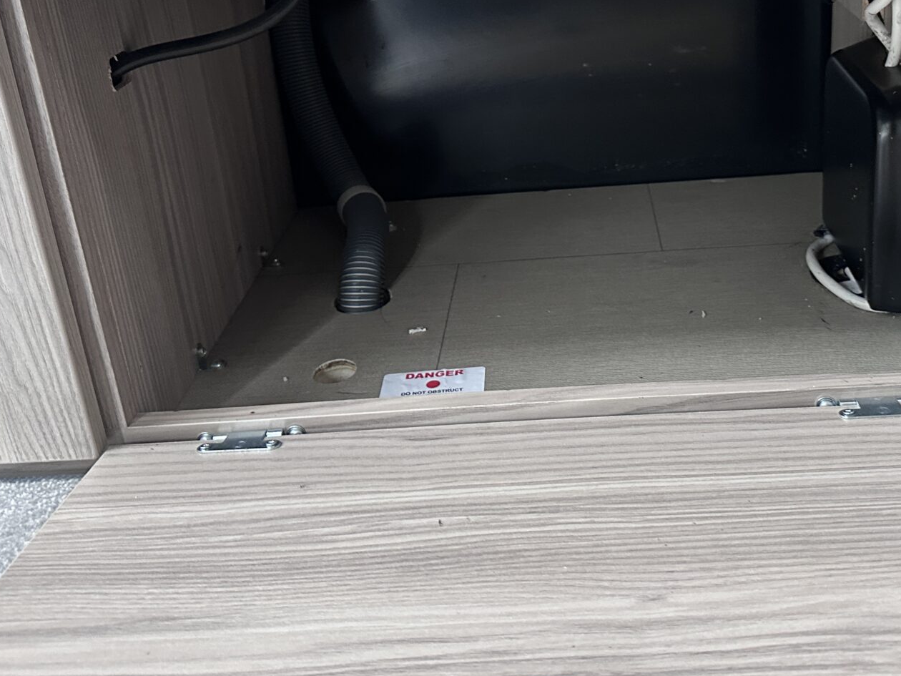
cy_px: 157
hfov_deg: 47.6
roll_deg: +4.9
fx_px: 1015
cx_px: 538
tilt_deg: -18.4
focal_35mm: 39
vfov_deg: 35.9
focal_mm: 6.86
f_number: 1.78
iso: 500
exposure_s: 1/60
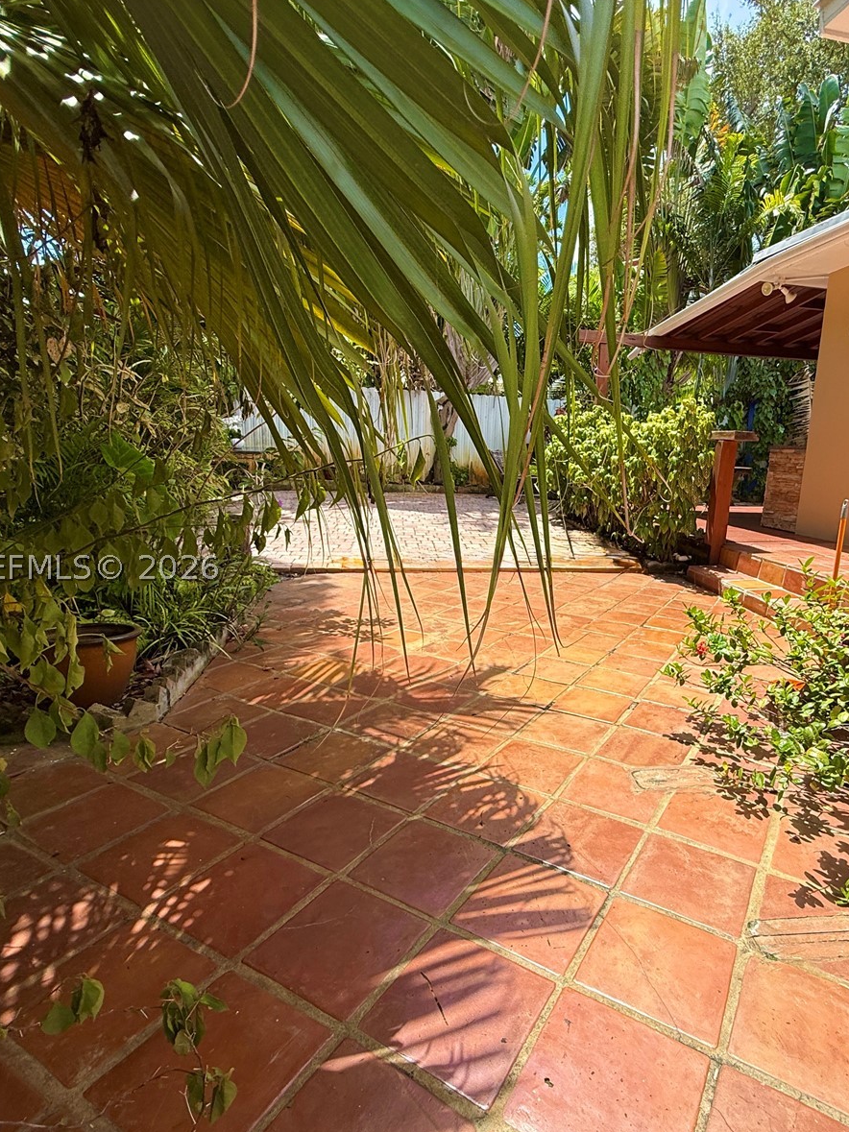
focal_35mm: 19
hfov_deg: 67.9
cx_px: 514
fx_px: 621
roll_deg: -3.4
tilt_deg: -10.3
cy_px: 567
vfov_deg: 84.7
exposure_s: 1/1105
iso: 50
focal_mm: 2.22
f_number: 2.2
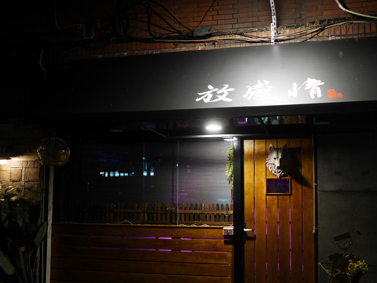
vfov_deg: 39.5
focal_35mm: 36
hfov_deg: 51.1
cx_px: 218
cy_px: 166
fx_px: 392
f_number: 1.7
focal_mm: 15
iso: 1000
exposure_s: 1/60
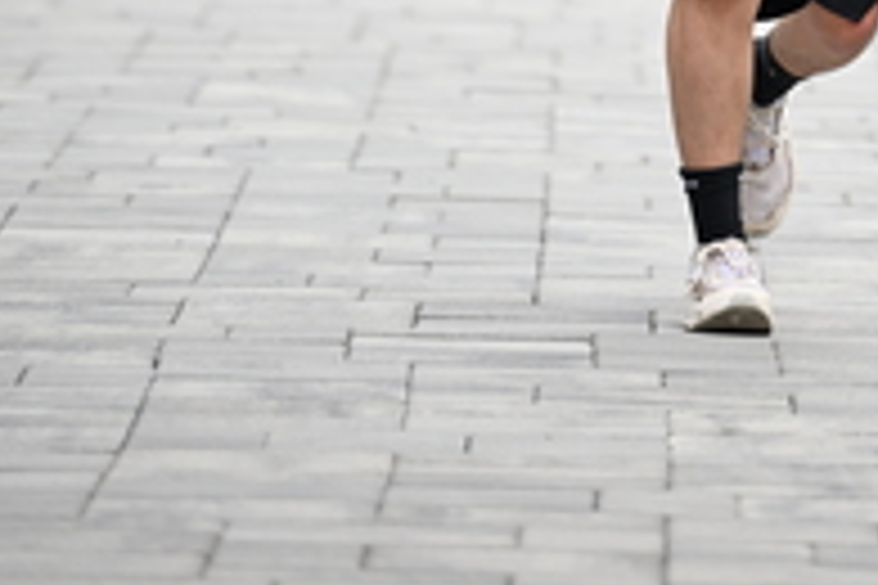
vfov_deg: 2.4
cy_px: -585
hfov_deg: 3.7
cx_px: 817
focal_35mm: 563
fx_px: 13730
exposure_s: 1/2000
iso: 640
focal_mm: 200
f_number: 2.8
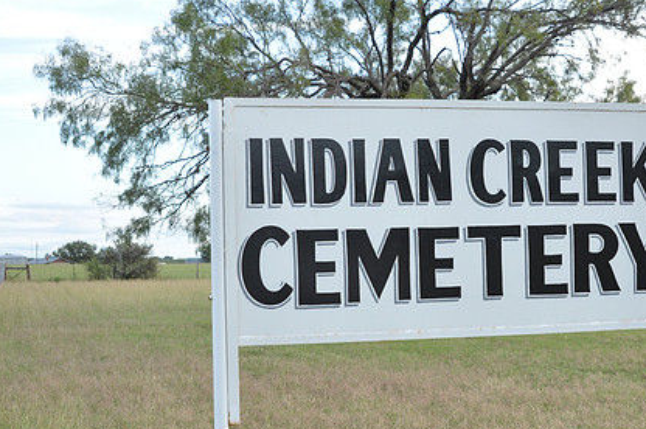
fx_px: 1087
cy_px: 214
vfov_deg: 22.3
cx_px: 435
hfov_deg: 32.8
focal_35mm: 61
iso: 400
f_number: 6.3
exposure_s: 1/250
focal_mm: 29
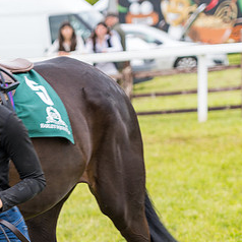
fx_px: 2041
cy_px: 164
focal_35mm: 258
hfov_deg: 6.8
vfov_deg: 6.8
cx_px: -6
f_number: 4
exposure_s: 1/100
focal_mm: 105
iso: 50
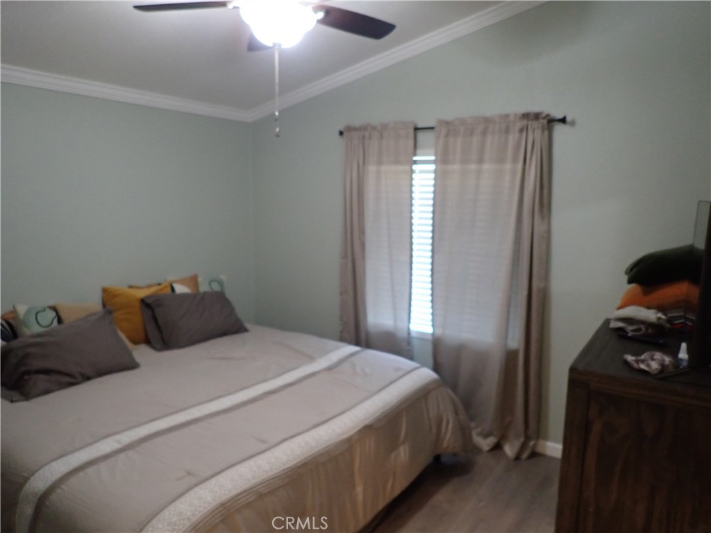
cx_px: 356
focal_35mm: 25
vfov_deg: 54.9
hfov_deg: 69.4
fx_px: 513
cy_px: 266
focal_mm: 4.5
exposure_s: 1/30
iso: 400
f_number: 2
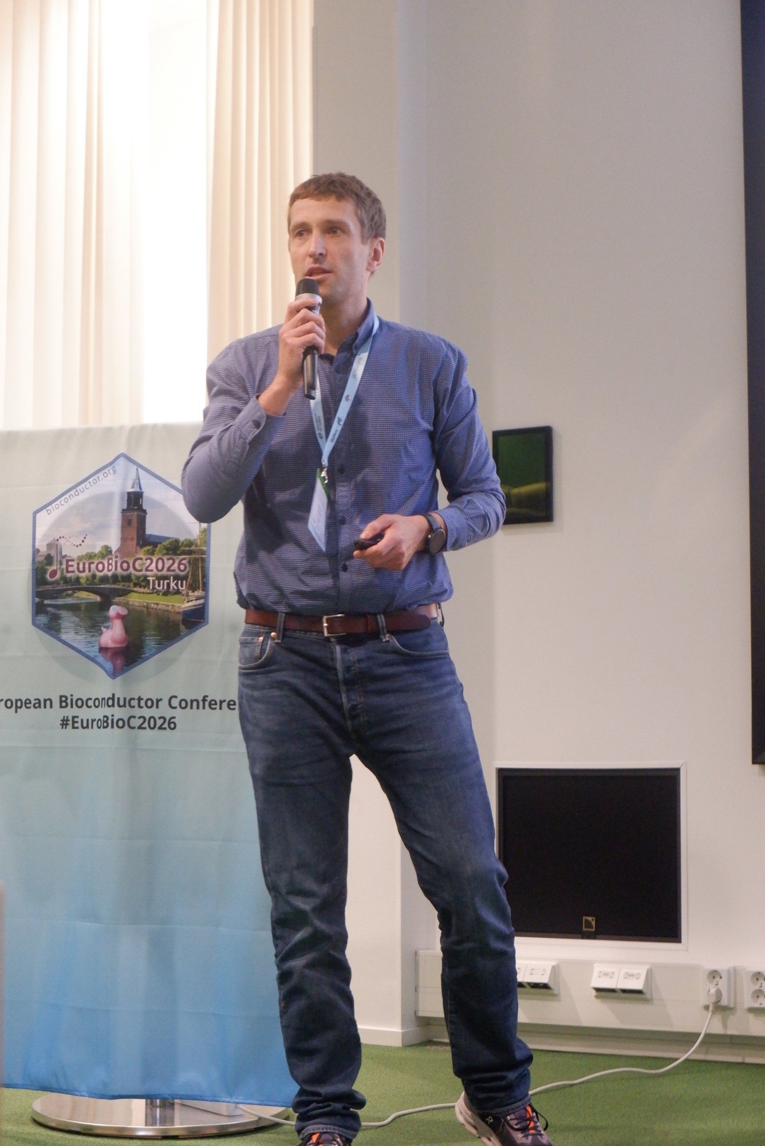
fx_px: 2164
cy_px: 573
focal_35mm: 68
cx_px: 382
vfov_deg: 29.6
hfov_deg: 20.0
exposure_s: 1/50
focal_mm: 45
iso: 5000
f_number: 5.6
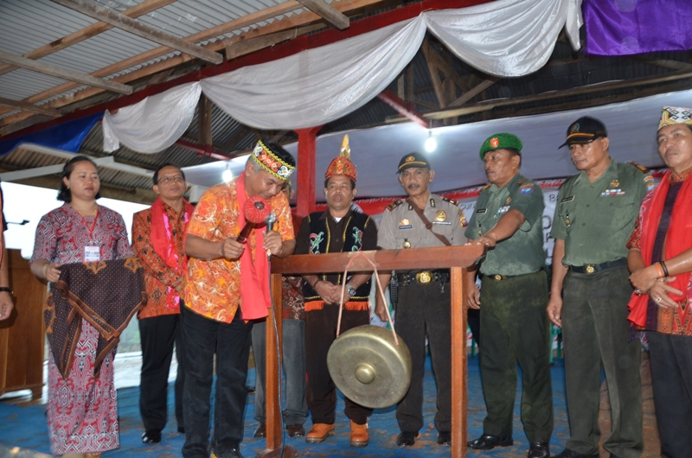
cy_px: 229
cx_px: 346
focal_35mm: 27
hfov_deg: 67.5
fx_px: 518
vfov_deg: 47.7
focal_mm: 18
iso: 800
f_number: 3.5
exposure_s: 1/60
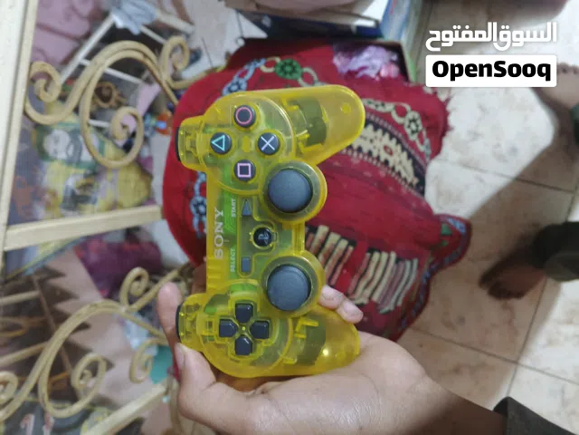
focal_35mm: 23
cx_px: 290
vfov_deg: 58.9
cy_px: 218
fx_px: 385
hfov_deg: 73.9
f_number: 1.6
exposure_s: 1/33.3
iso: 954
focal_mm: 4.09
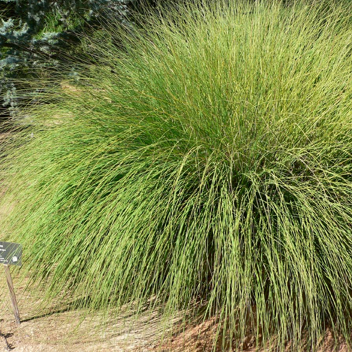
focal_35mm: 43
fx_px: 495
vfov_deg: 39.2
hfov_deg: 38.9
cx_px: 218
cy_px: 176
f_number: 4
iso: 80
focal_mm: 6
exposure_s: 1/400
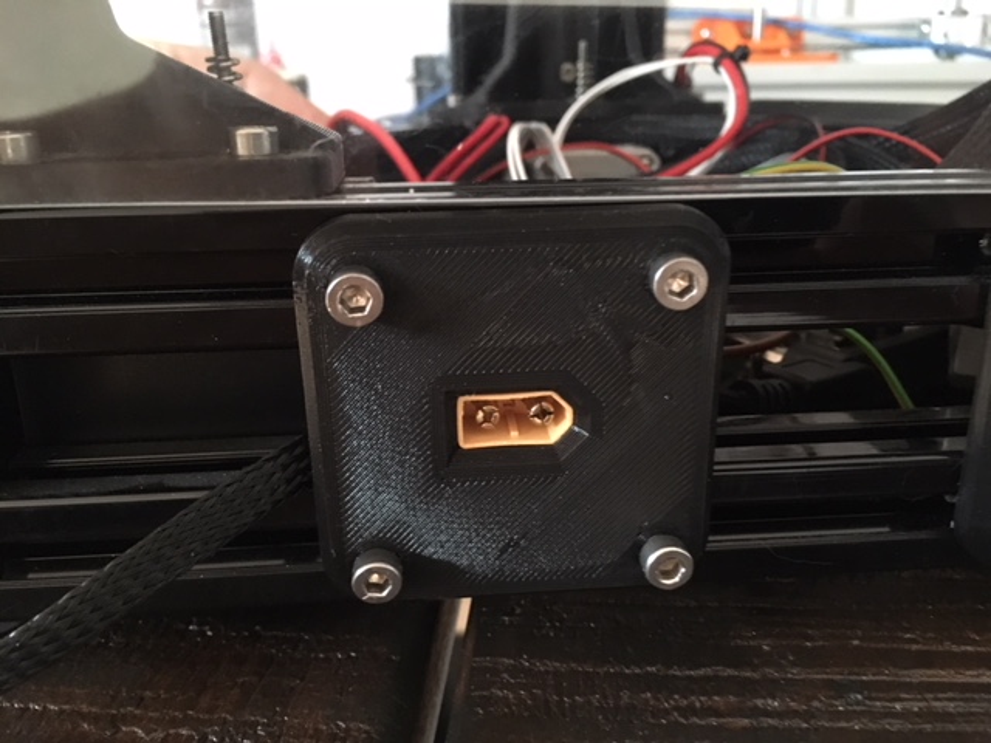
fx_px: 830
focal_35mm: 29
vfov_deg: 48.2
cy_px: 372
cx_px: 496
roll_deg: +2.0
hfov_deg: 61.7
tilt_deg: -18.6
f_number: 2.2
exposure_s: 1/17
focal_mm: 4.15
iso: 640
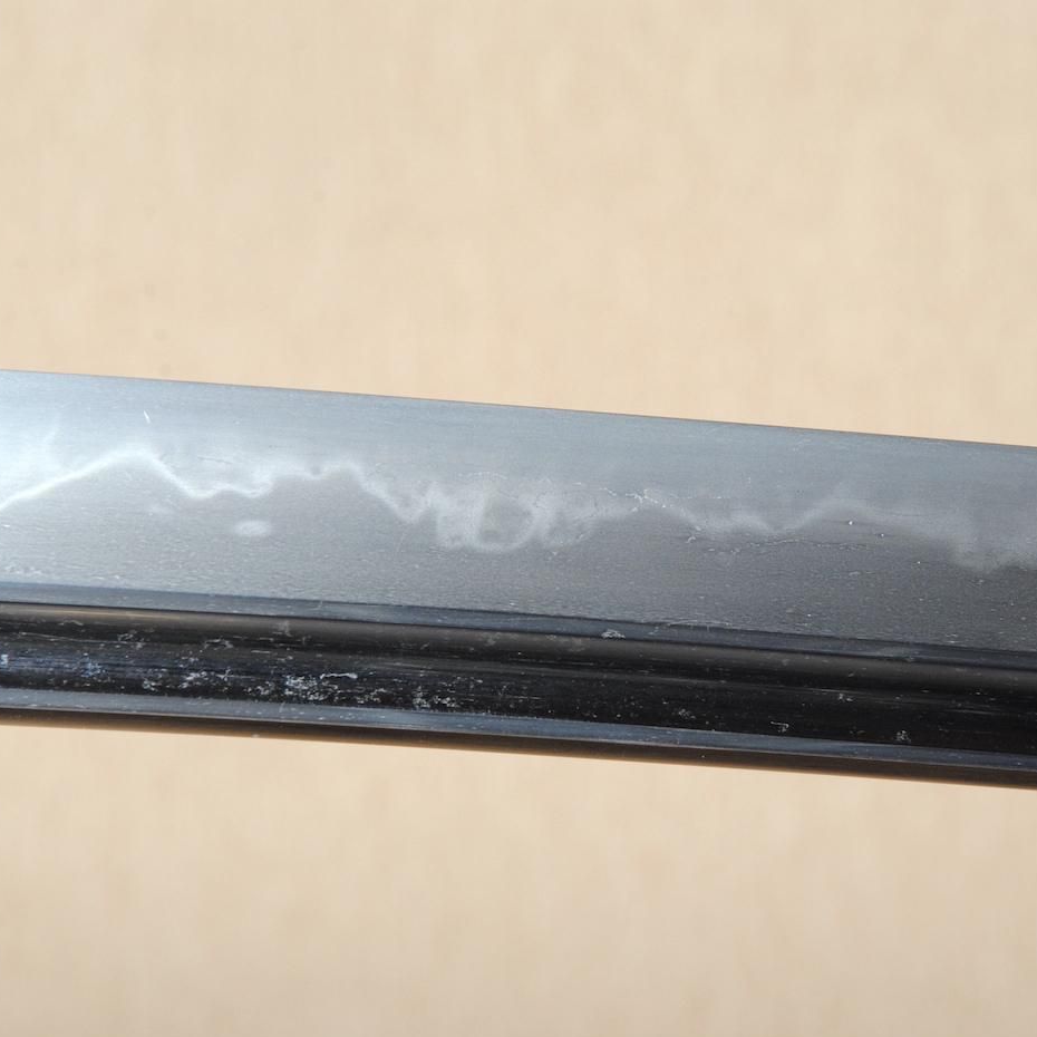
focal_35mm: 202
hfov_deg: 8.7
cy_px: 521
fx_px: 6834
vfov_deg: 8.7
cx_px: 639
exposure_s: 1/2
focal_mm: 105
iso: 400
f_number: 11
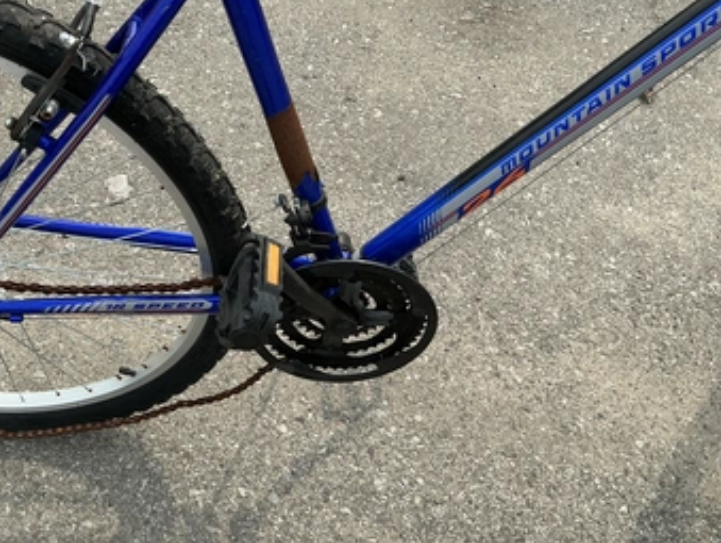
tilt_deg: -52.1
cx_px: 334
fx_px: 688
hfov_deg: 55.2
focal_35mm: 33
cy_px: 258
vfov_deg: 43.0
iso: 25
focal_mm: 3
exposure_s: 1/1221
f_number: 1.8
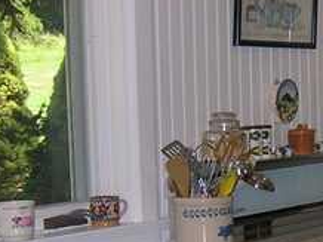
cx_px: 348
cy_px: 220
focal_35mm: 125
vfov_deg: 11.8
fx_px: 1165
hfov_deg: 15.4
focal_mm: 5.7
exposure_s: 1/60.1
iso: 50
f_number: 2.9
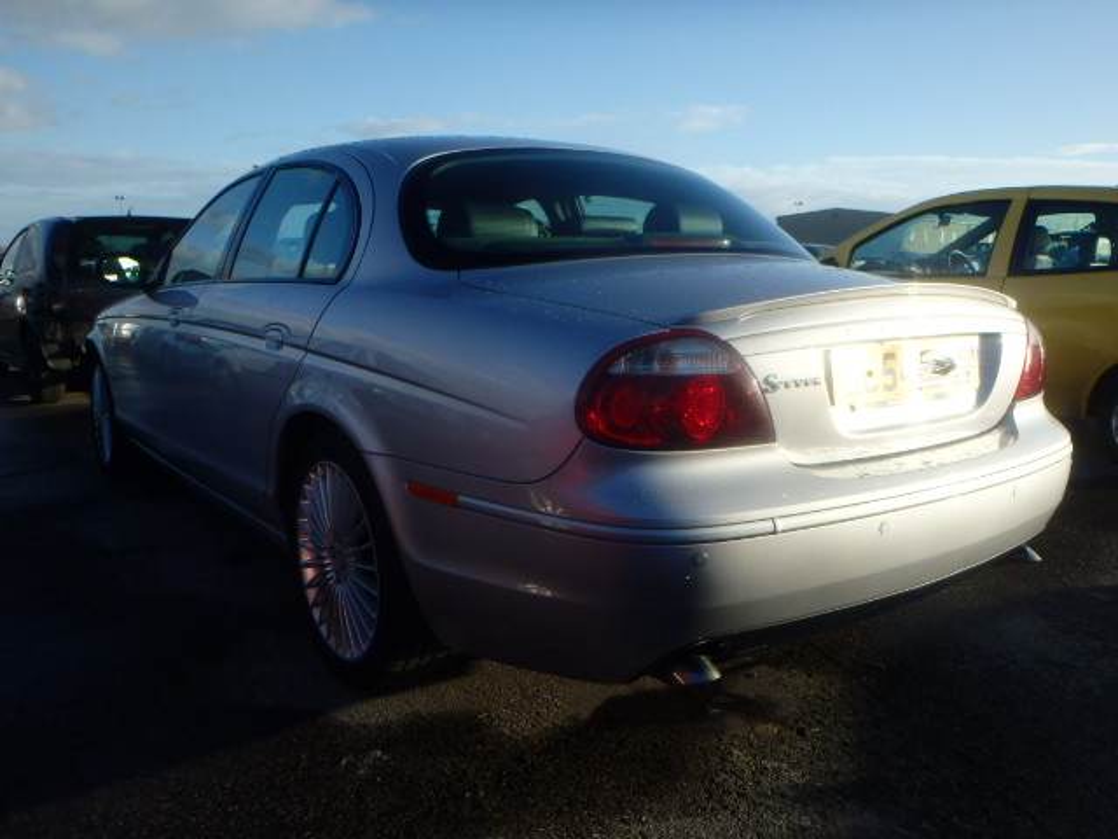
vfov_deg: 49.7
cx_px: 559
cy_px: 420
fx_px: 904
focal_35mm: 28
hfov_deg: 63.4
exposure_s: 1/125
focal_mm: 5
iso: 200
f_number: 11
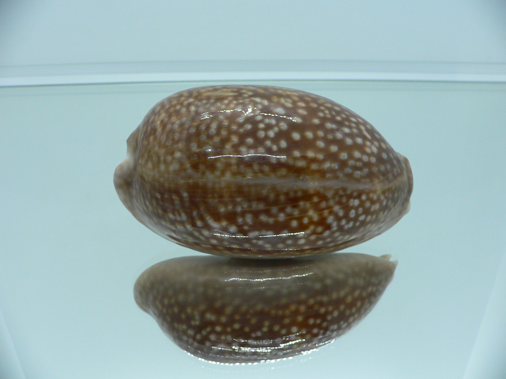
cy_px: 190
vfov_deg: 40.7
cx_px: 253
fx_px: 512
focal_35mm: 35
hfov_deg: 52.6
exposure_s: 1/60
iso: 150
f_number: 2.8
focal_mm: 4.6
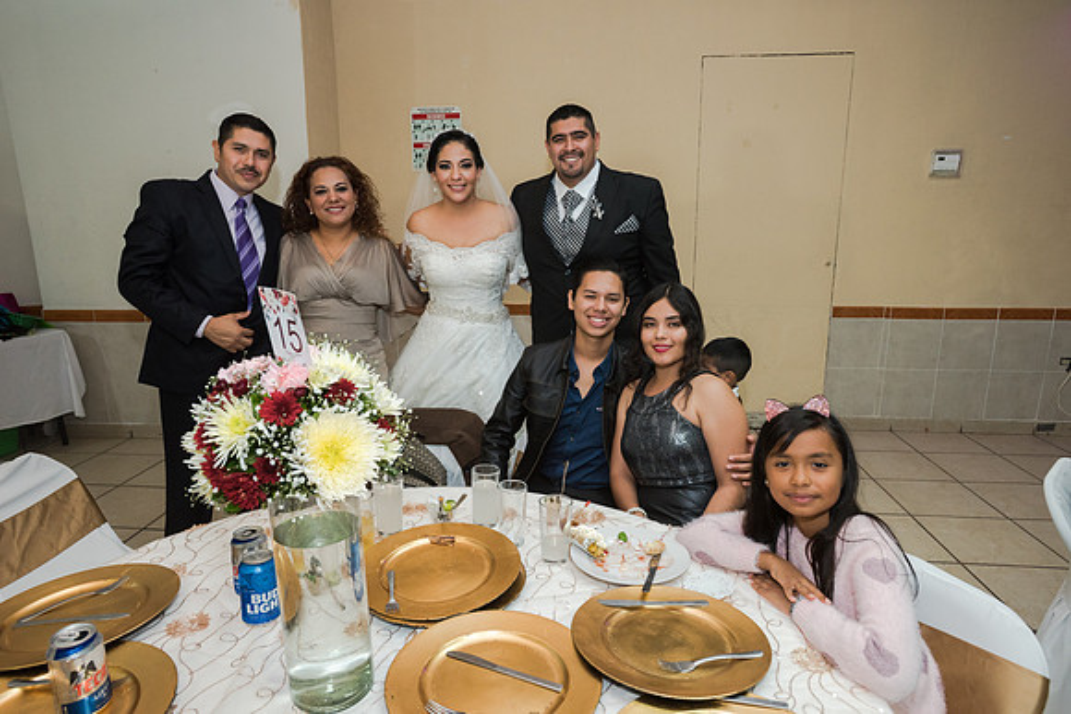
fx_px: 655
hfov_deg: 78.6
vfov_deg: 57.3
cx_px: 536
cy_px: 357
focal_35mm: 22
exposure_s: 1/100
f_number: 4
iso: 1600
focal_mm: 22
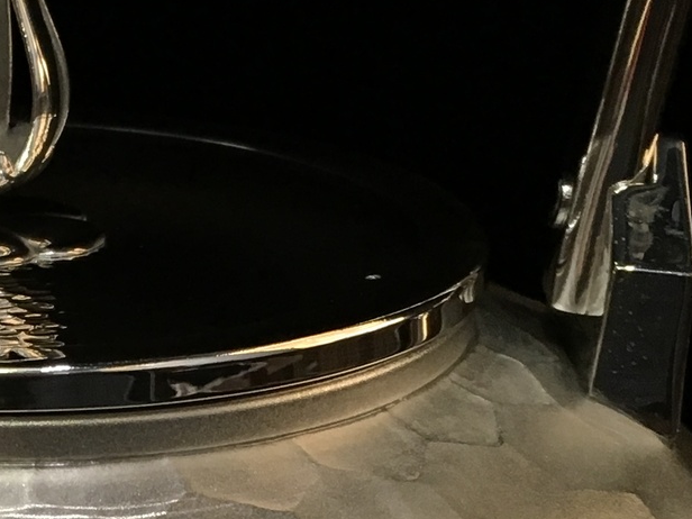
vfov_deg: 12.8
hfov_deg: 17.1
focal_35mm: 113
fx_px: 2259
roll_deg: -0.3
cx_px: 16
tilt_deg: -22.3
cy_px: 601
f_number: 2.2
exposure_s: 1/30
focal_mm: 4.15
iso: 80
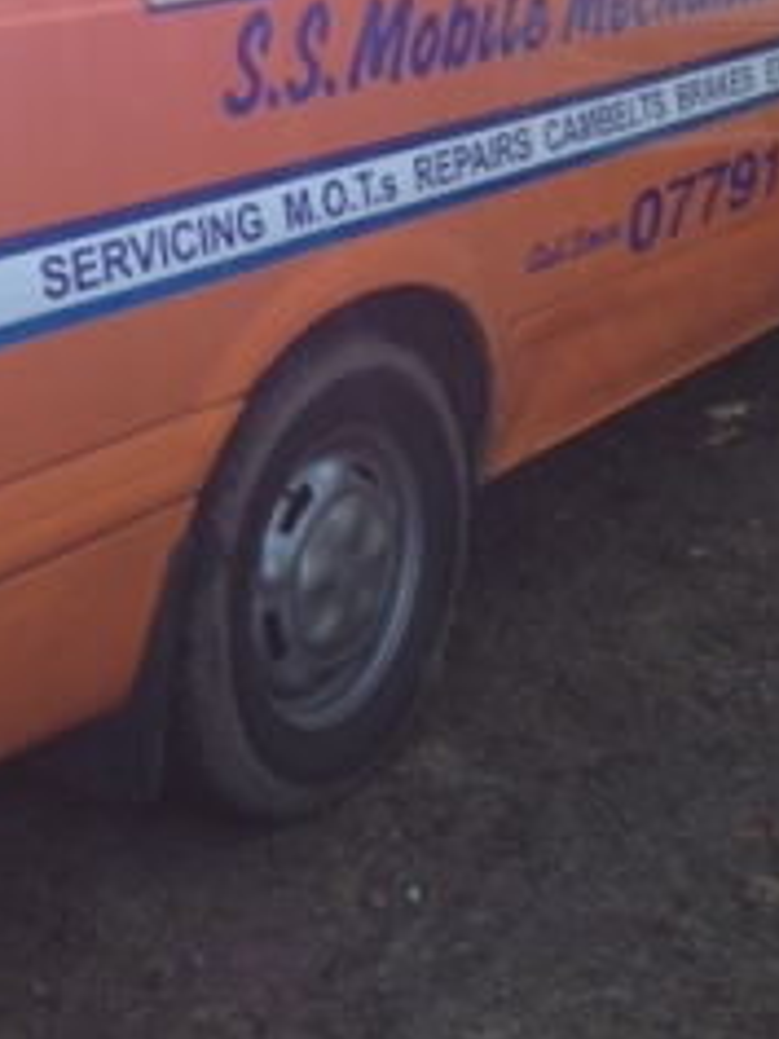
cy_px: 132
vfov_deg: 25.0
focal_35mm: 76
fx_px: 2280
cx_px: 238
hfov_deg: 19.3
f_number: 2.4
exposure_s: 1/190
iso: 50
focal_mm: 4.28
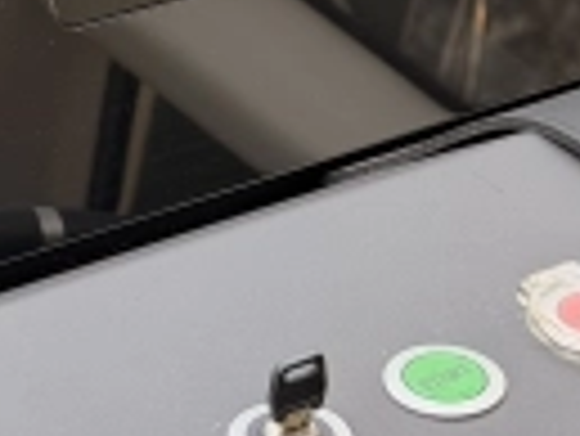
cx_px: 247
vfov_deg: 7.2
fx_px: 3438
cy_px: -151
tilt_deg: -26.3
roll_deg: -2.7
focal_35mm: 205
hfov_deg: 9.6
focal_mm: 6.76
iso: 64
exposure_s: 1/170
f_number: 1.78
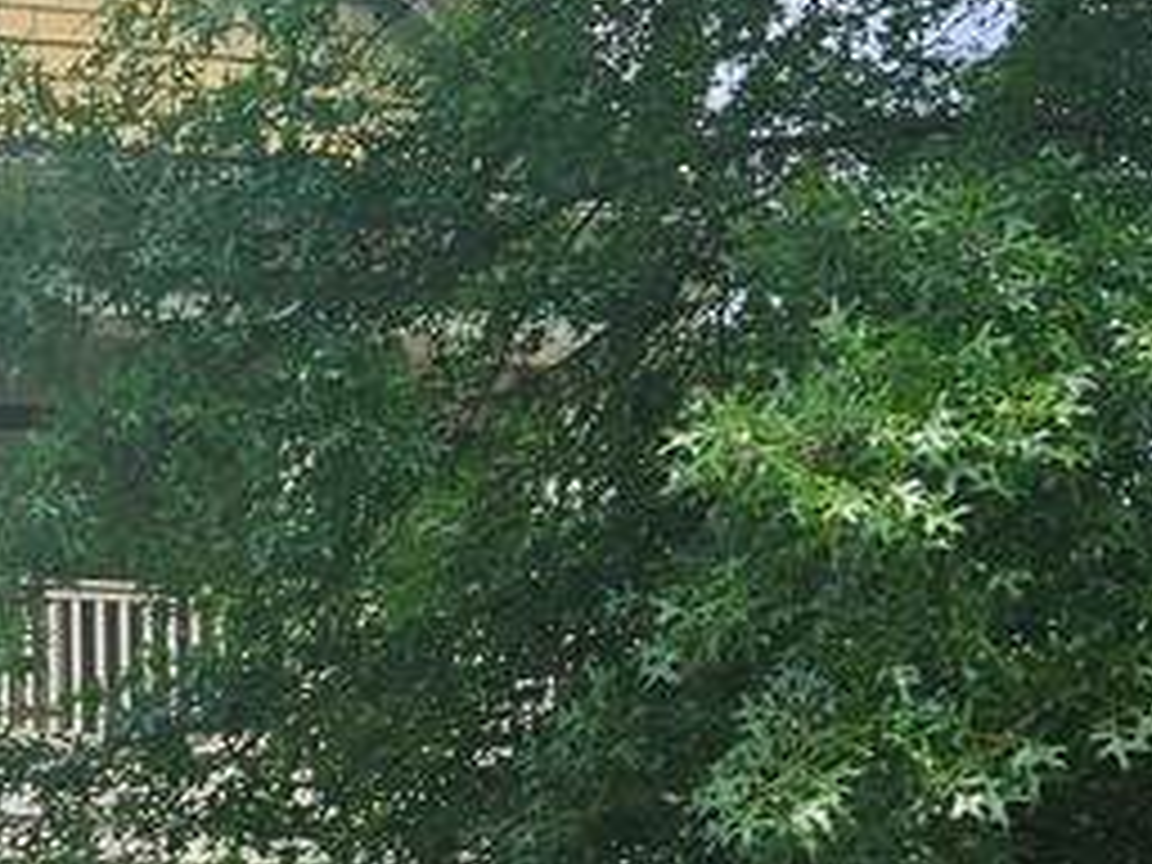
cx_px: -333
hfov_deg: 19.7
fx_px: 3062
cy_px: 1022
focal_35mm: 92
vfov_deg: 15.5
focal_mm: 5.4
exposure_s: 1/1008
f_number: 1.8
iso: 25
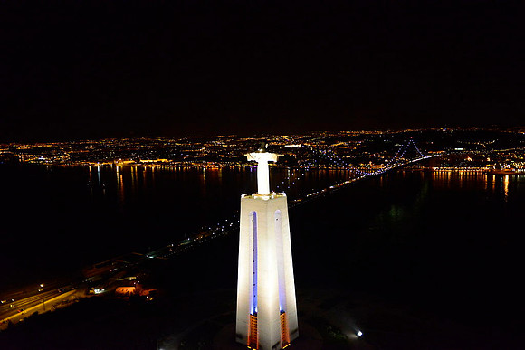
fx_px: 423
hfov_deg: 63.6
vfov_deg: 45.0
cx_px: 262
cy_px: 175
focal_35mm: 29
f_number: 2.8
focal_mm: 29
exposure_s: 1/160
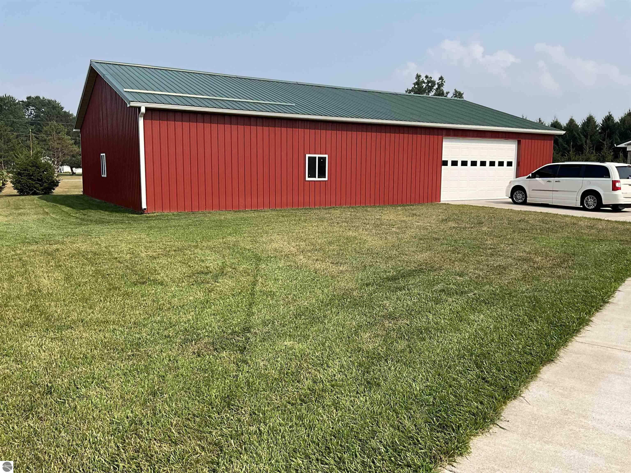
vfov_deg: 48.2
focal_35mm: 29
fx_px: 529
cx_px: 316
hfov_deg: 61.7
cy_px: 236
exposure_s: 1/1730
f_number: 1.8
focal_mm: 3
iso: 25
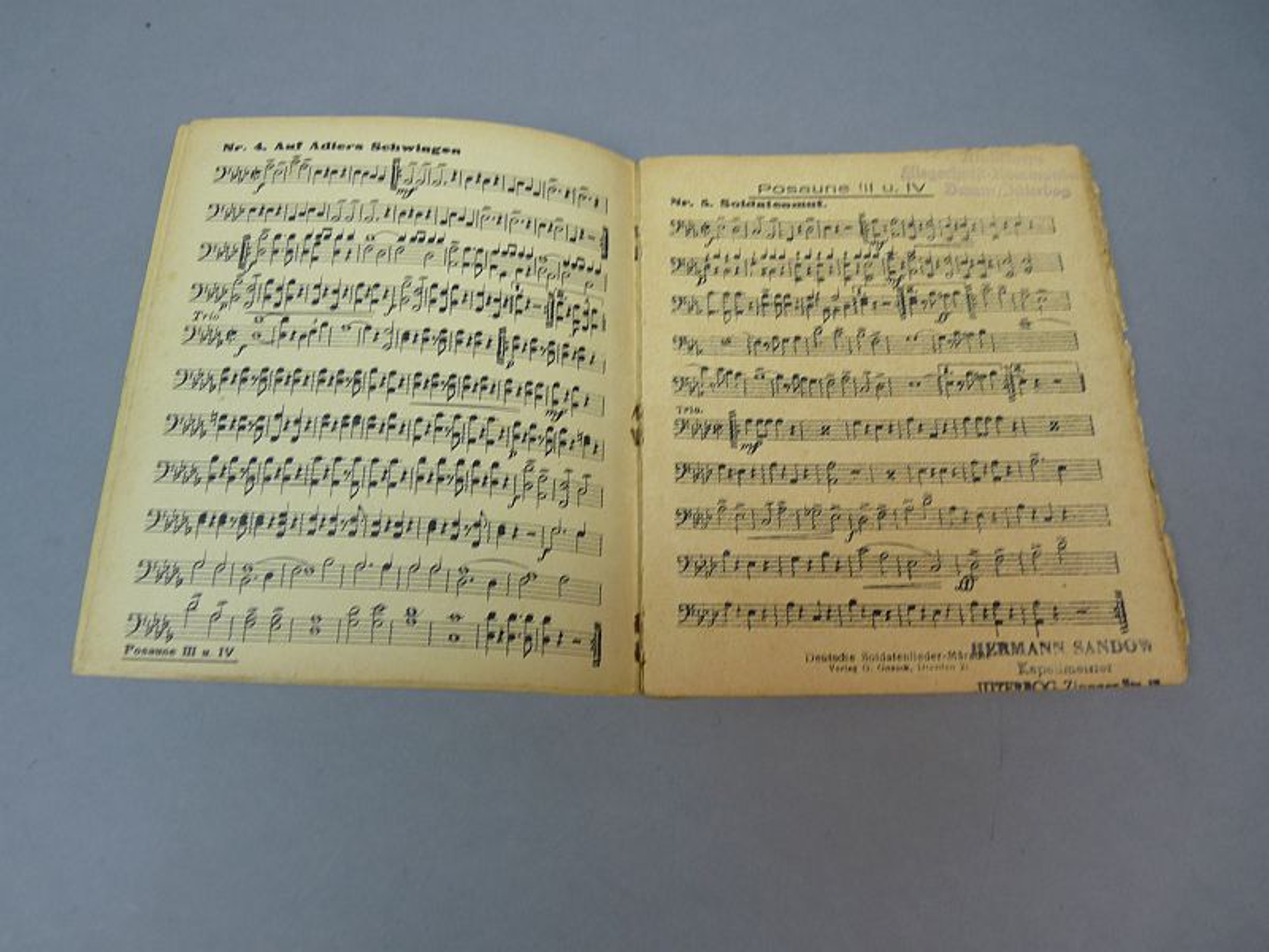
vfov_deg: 51.4
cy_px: 476
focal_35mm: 27
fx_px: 990
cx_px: 634
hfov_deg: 65.3
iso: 100
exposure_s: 1/30
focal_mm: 4.8
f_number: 2.8
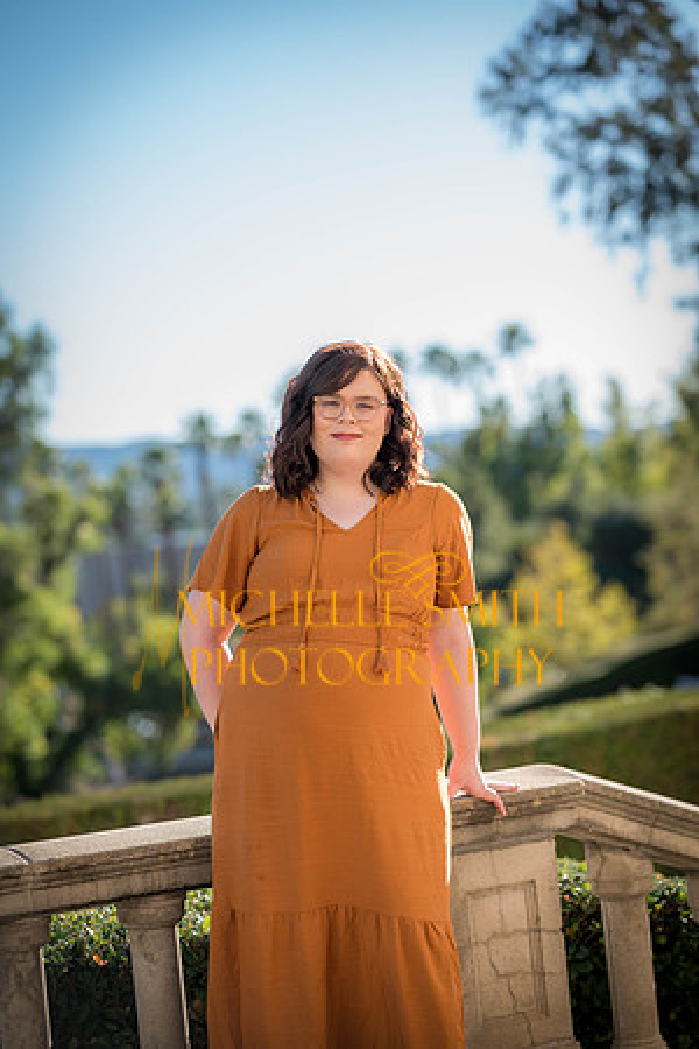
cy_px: 524
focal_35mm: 85
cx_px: 350
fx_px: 2475
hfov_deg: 16.1
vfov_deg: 23.9
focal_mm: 85
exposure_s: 1/1000
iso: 100
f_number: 2.2
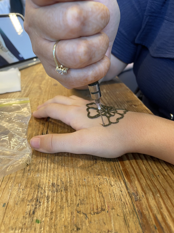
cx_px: 87
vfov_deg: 67.3
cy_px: 116
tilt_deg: -28.1
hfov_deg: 53.1
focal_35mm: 26
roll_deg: +3.4
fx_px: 174
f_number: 1.6
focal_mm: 4.2
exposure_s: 1/50
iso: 64
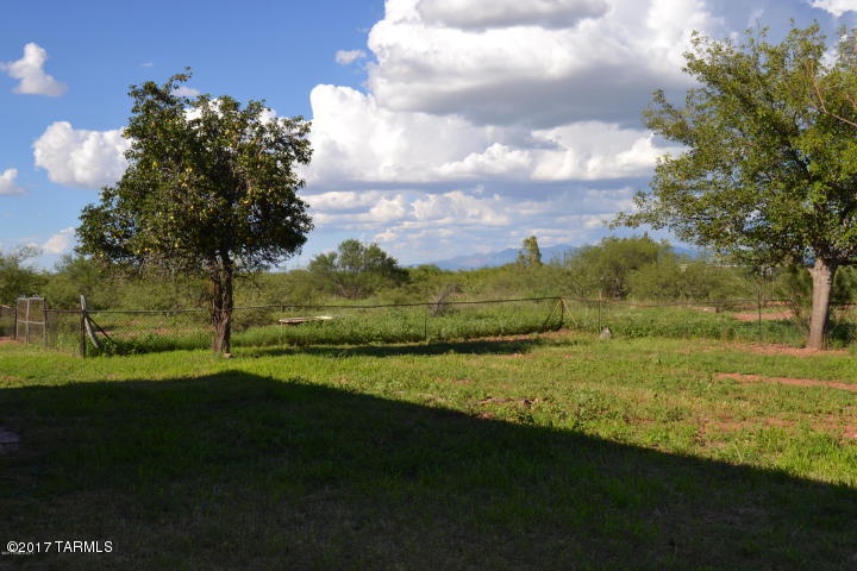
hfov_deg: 53.1
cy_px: 286
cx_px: 428
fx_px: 857
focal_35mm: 36
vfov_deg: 36.9
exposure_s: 1/200
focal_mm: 24
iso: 100
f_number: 8
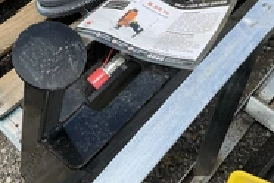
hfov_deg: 30.6
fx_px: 495
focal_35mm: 65
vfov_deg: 19.8
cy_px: -30
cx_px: 78
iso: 25
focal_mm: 3
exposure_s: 1/1144
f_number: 1.8
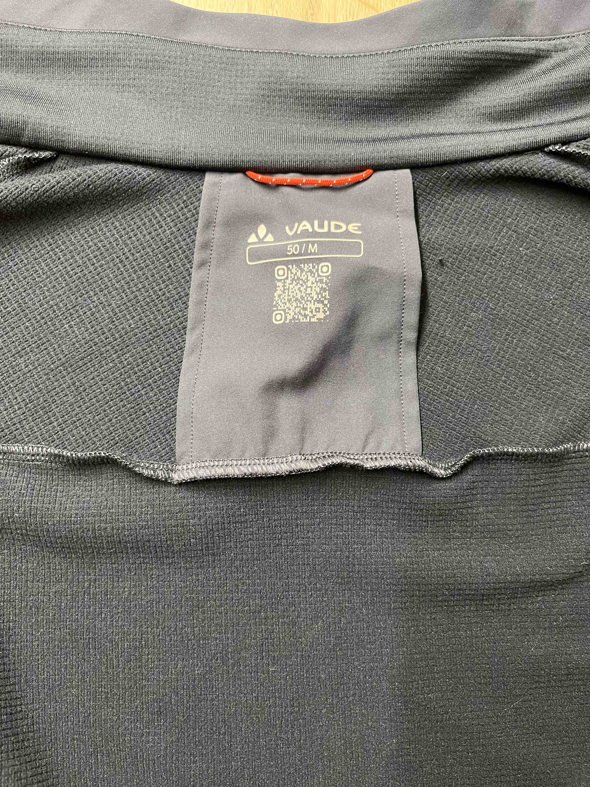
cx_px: 295
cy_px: 394
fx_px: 591
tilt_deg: -86.1
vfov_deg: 67.3
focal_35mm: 26
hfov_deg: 53.1
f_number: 1.6
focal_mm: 5.1
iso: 400
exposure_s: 1/33
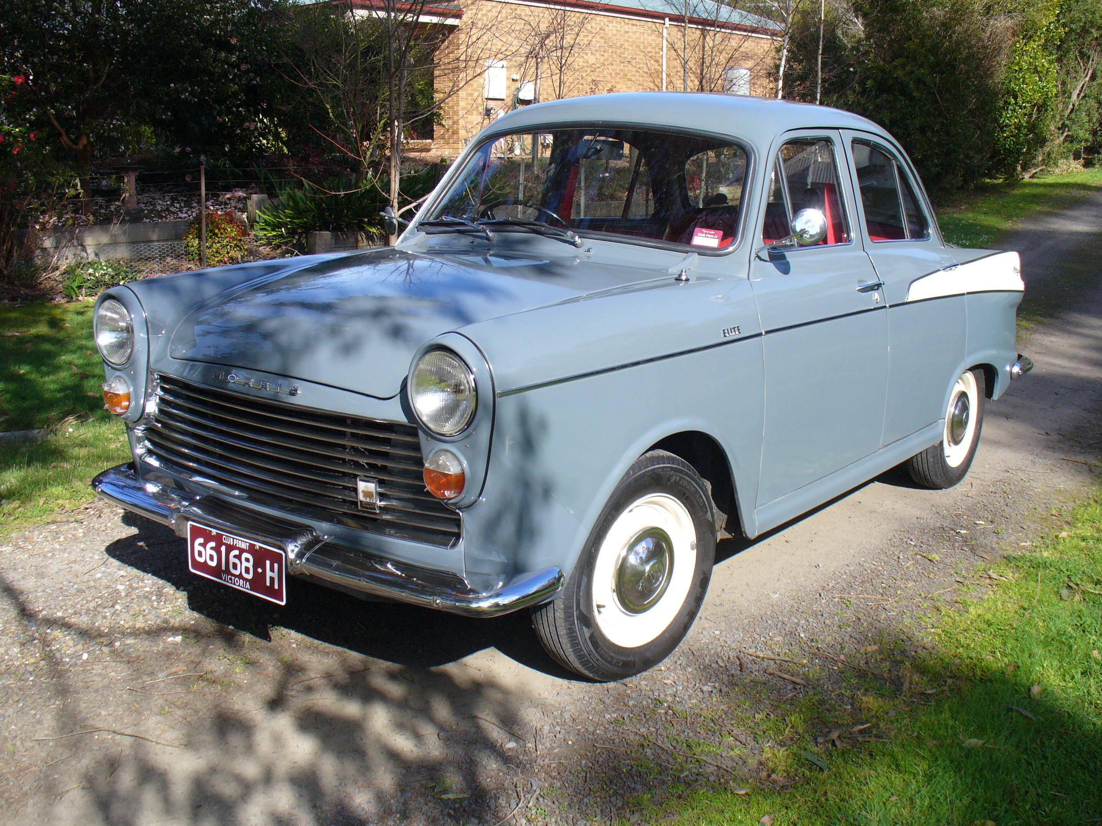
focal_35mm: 38
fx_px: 1210
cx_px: 562
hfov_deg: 49.0
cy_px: 407
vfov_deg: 37.7
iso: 80
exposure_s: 1/160
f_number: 5.6
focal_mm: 6.1
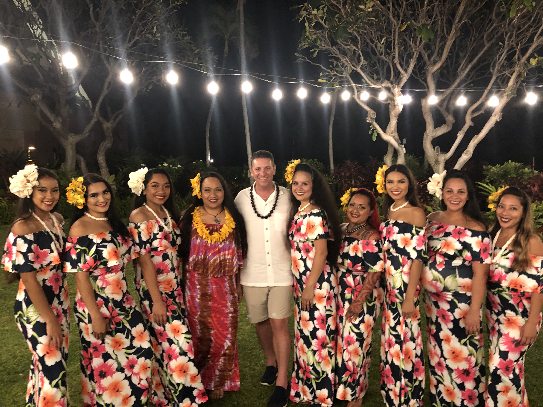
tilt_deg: -5.6
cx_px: 272
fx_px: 439
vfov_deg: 49.7
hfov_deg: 63.4
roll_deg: +1.6
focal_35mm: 28
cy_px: 204
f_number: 1.8
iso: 100
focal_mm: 4
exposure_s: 1/8
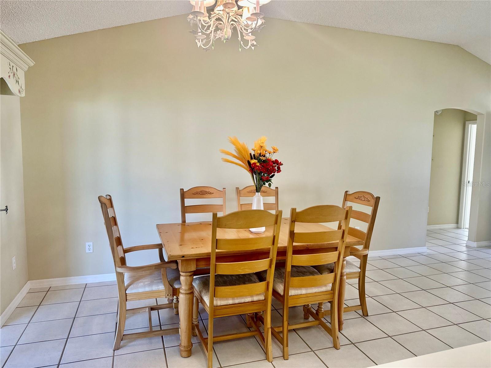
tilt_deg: -4.9
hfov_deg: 71.6
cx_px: 246
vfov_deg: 56.8
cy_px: 184
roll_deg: -0.7
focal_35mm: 24
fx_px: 340
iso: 200
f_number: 1.78
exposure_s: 1/120
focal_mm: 6.86
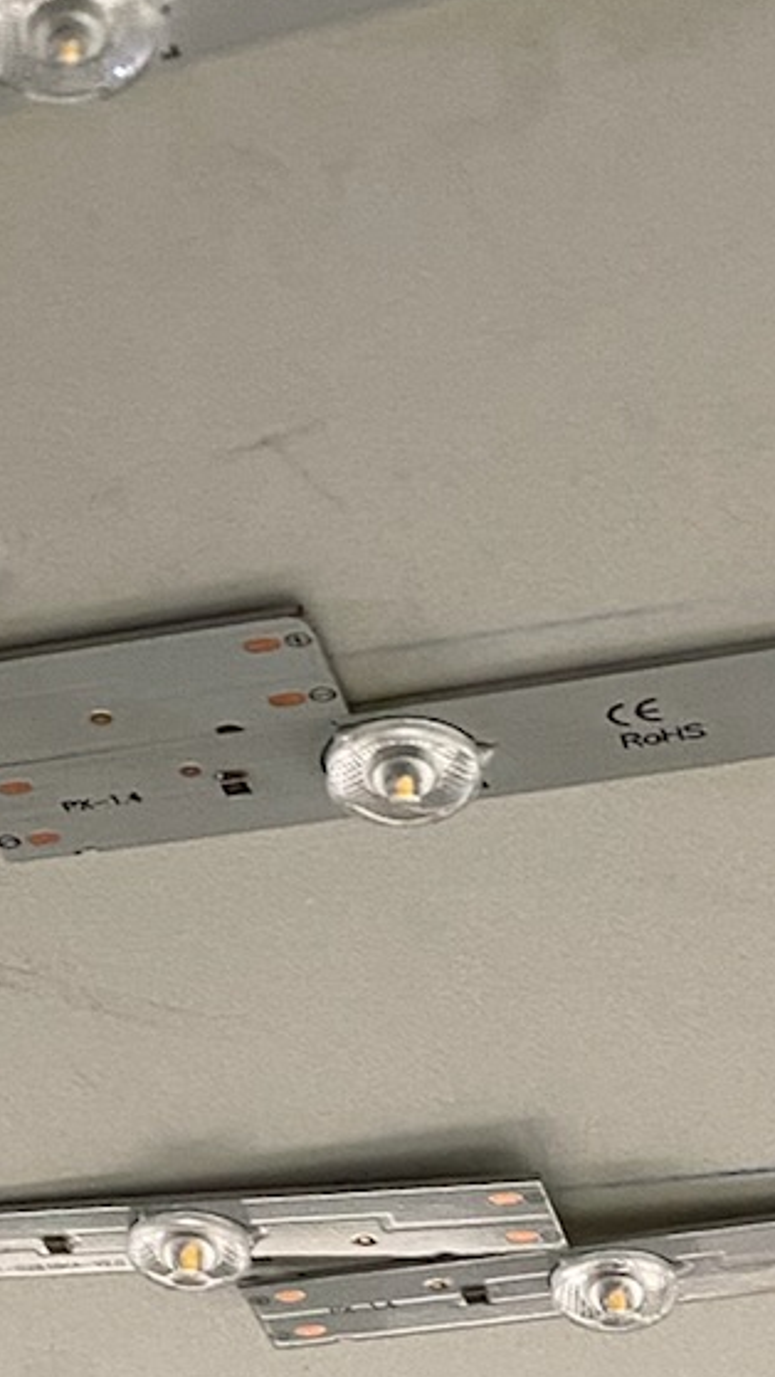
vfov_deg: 20.6
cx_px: -718
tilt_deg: +33.2
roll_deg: -9.4
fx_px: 3798
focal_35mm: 104
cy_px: 679
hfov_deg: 10.8
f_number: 1.8
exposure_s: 1/60
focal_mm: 4.25
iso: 160
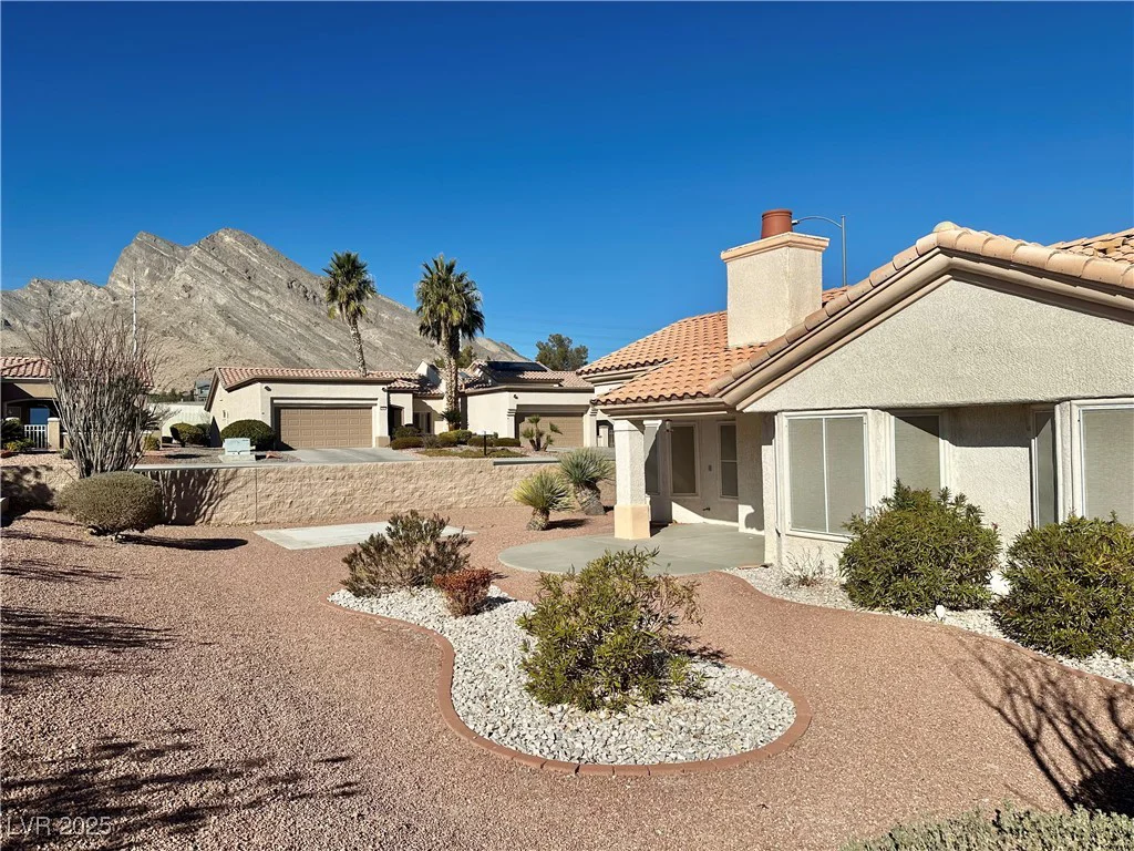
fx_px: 786
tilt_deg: +1.6
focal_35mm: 24
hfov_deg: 71.6
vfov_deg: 56.8
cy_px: 426
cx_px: 567
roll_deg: +0.8
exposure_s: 1/10753
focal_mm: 6.86
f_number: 1.78
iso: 80
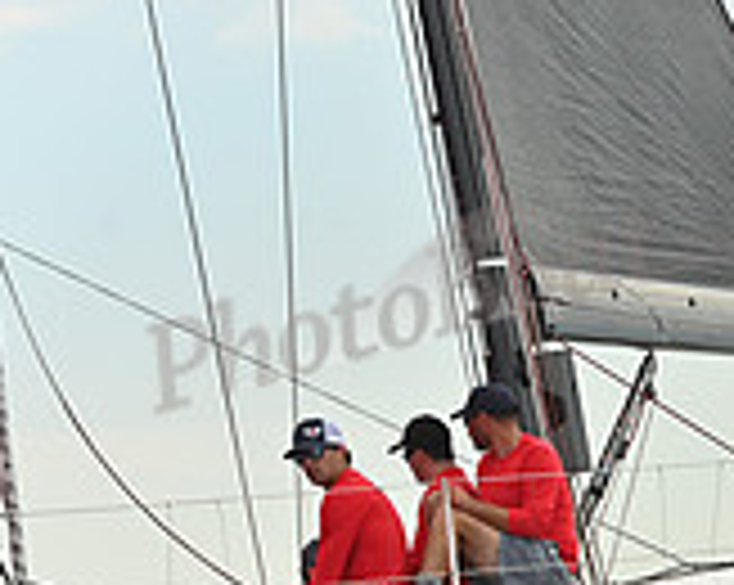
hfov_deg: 8.1
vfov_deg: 6.6
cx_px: 1018
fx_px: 5077
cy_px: 466
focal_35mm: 234
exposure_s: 1/1600
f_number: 6.3
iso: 320
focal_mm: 70
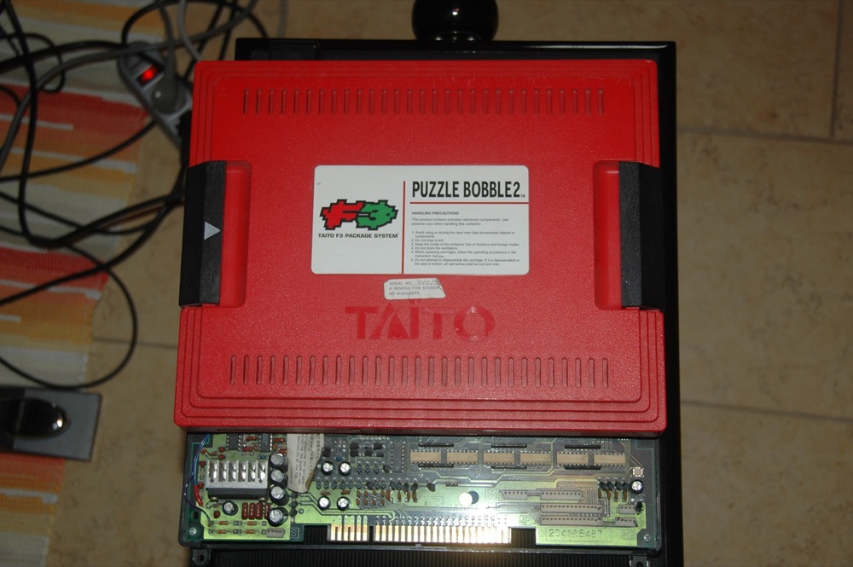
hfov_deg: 37.9
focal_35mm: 52
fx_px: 1243
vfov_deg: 25.7
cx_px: 426
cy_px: 284
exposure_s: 1/60
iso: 200
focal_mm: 35
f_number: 4.2
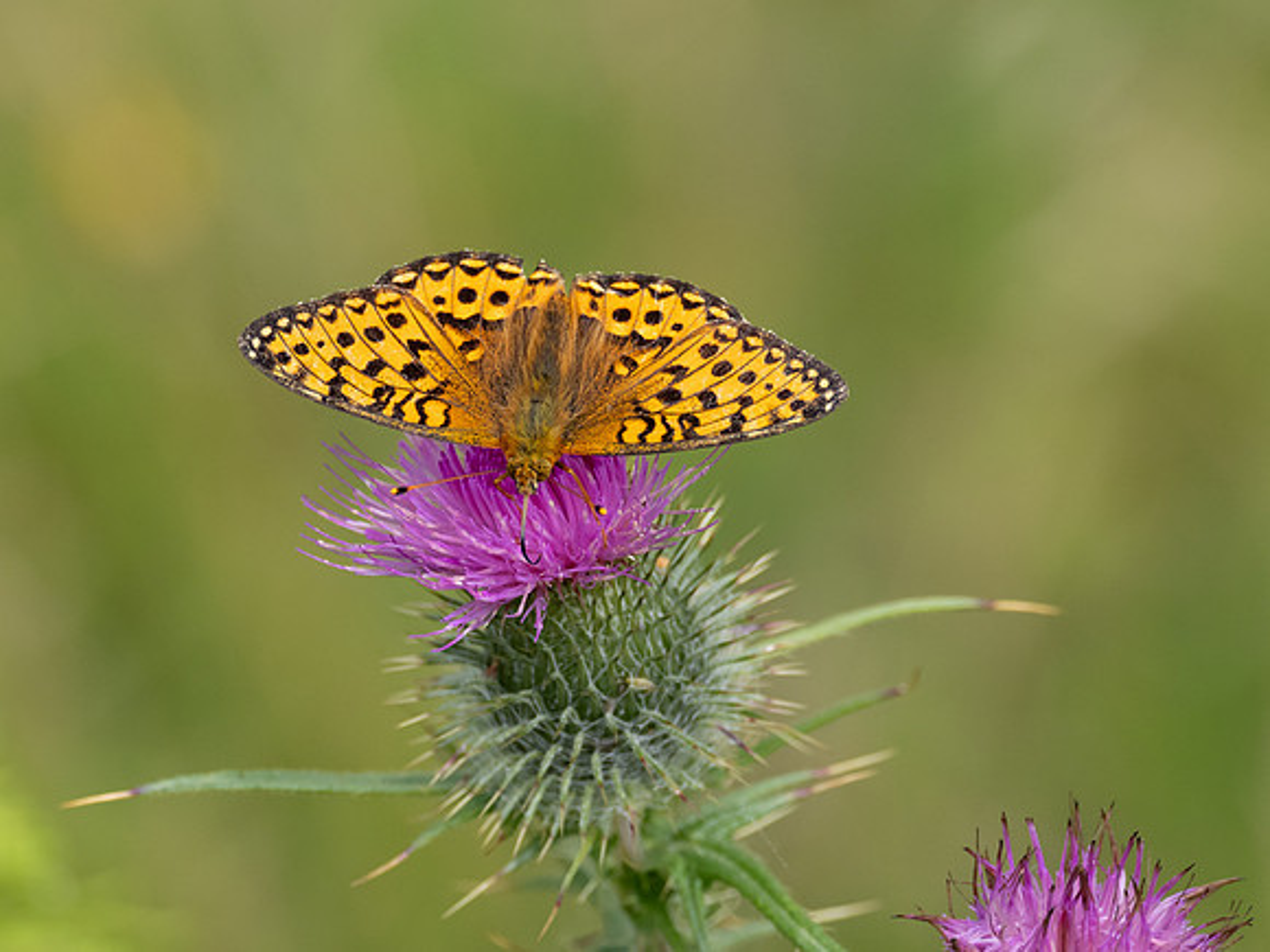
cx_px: 531
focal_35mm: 1006
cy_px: 383
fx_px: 36913
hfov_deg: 2.0
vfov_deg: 1.5
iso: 640
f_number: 5.6
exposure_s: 1/1250
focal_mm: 420
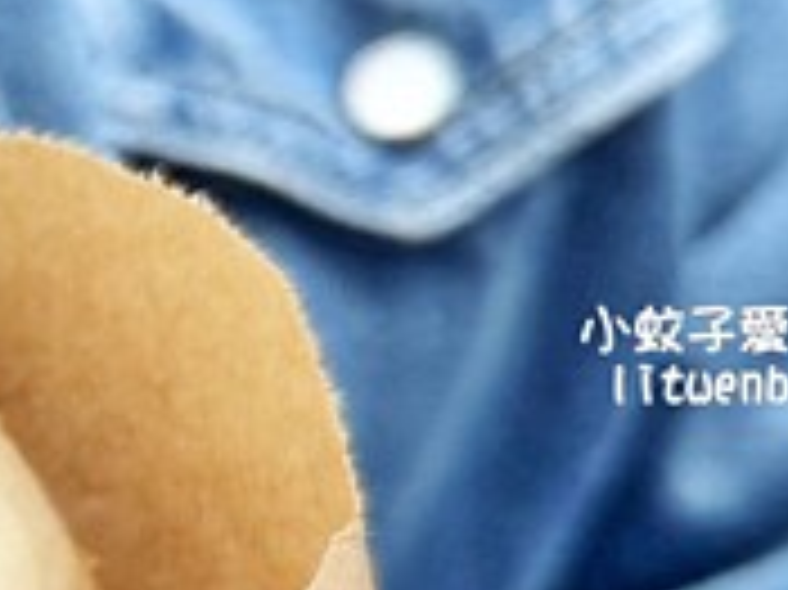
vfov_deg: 10.6
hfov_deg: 12.6
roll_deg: -1.6
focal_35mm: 137
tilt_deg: -21.9
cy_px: 698
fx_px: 3117
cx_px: -815
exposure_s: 1/120
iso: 160
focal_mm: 6.76
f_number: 1.78
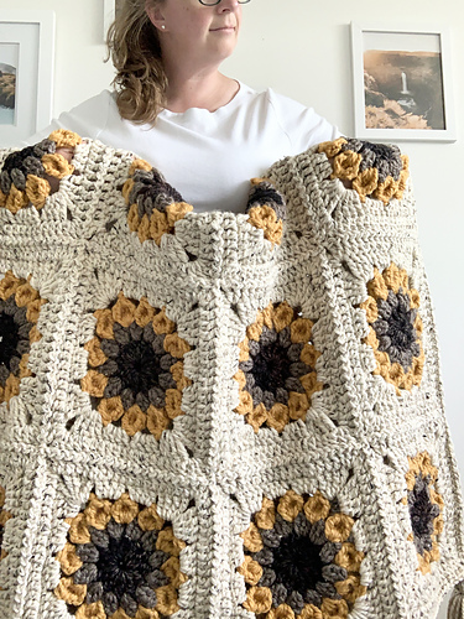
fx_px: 572
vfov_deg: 56.8
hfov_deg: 44.2
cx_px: 232
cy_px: 310
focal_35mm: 32
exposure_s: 1/60
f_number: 2.2
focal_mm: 2.87
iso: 160
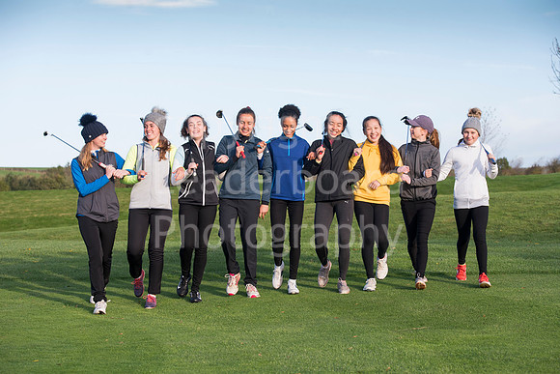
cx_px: 280
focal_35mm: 78
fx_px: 1214
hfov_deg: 26.0
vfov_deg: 17.5
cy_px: 187
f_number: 5.6
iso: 200
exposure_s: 1/320
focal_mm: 78
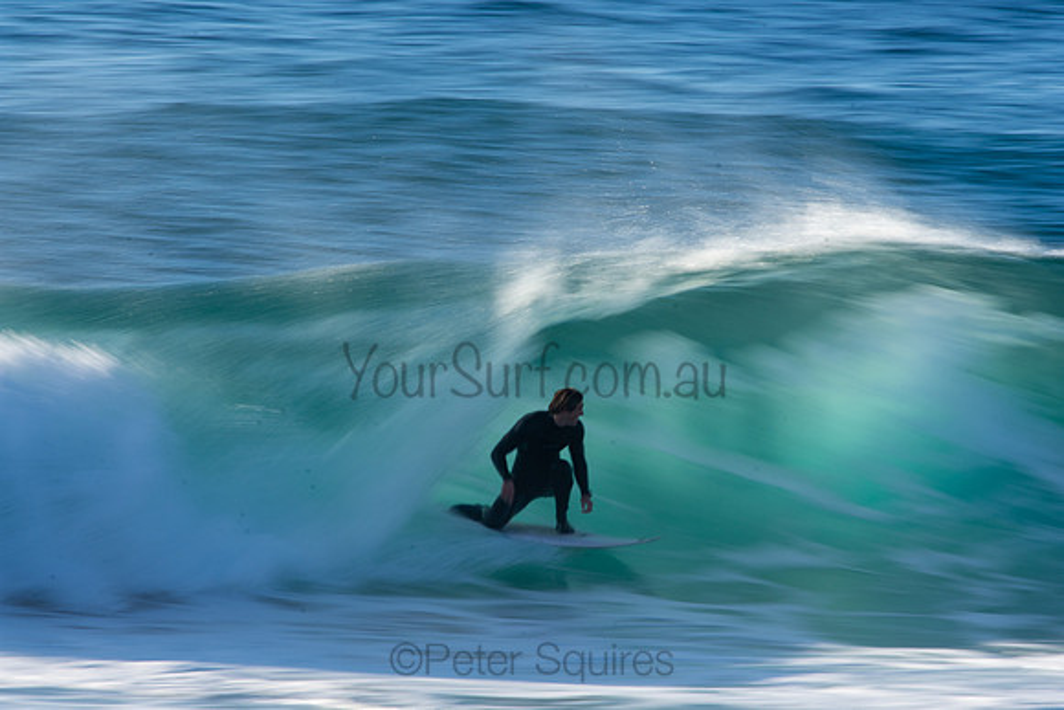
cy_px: 355
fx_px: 22171
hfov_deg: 2.7
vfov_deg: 1.8
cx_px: 532
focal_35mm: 750
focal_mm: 500
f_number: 22
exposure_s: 1/25
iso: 100
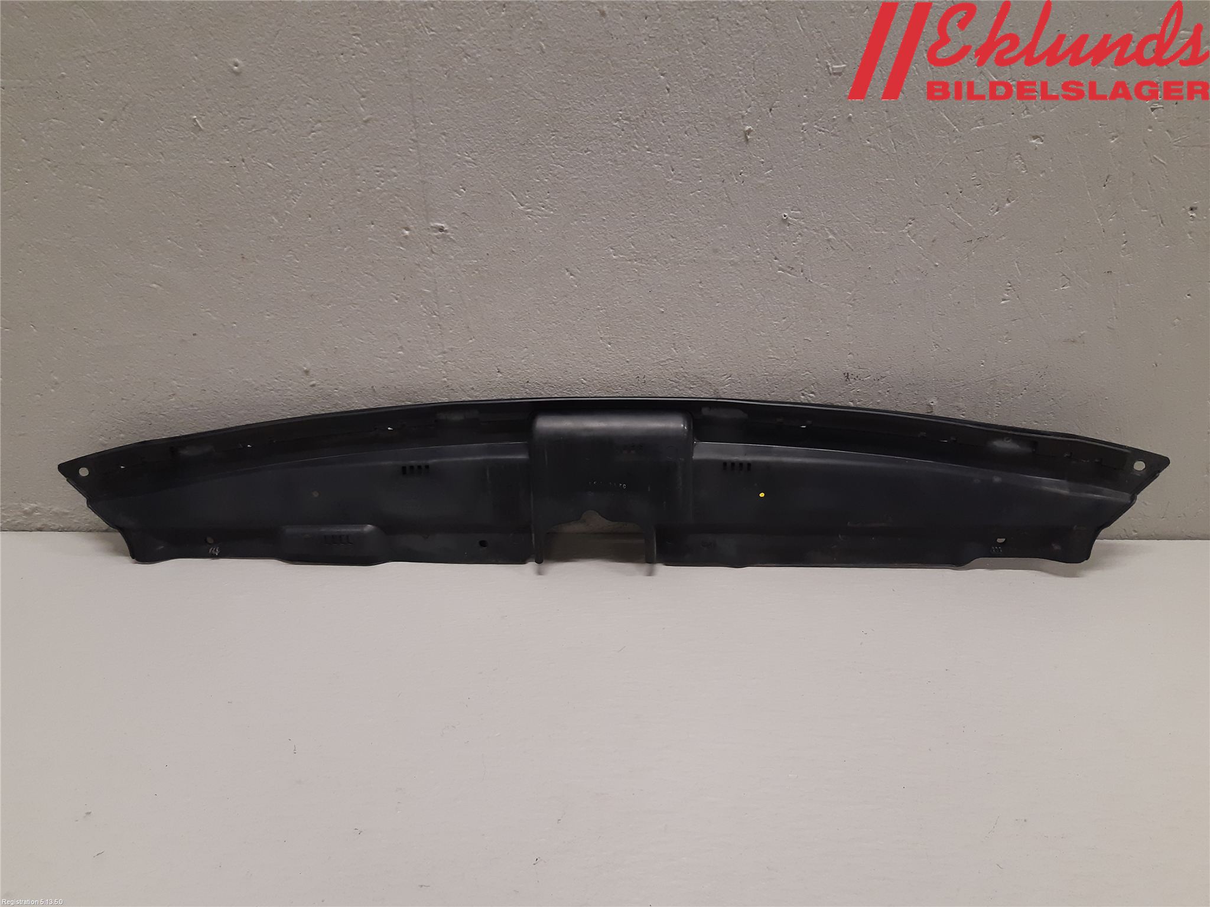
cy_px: 454
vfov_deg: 53.1
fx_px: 909
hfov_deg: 67.3
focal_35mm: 26
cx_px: 605
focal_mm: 3.93
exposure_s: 1/50
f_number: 1.7
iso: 125
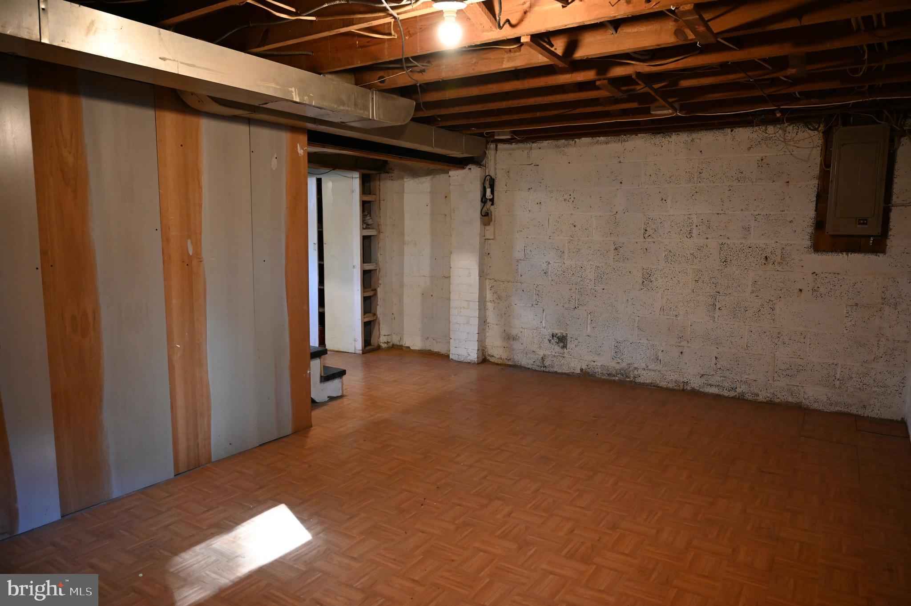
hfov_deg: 73.8
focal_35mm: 24
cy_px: 303
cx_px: 456
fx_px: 607
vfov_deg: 53.1
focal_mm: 24
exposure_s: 1/60
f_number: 4
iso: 3200
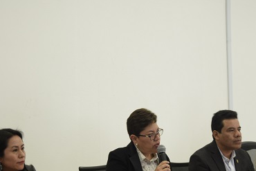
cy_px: 141
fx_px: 725
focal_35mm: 102
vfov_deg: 13.4
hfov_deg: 20.0
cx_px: 144
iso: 400
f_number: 4.5
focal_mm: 35
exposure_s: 1/50
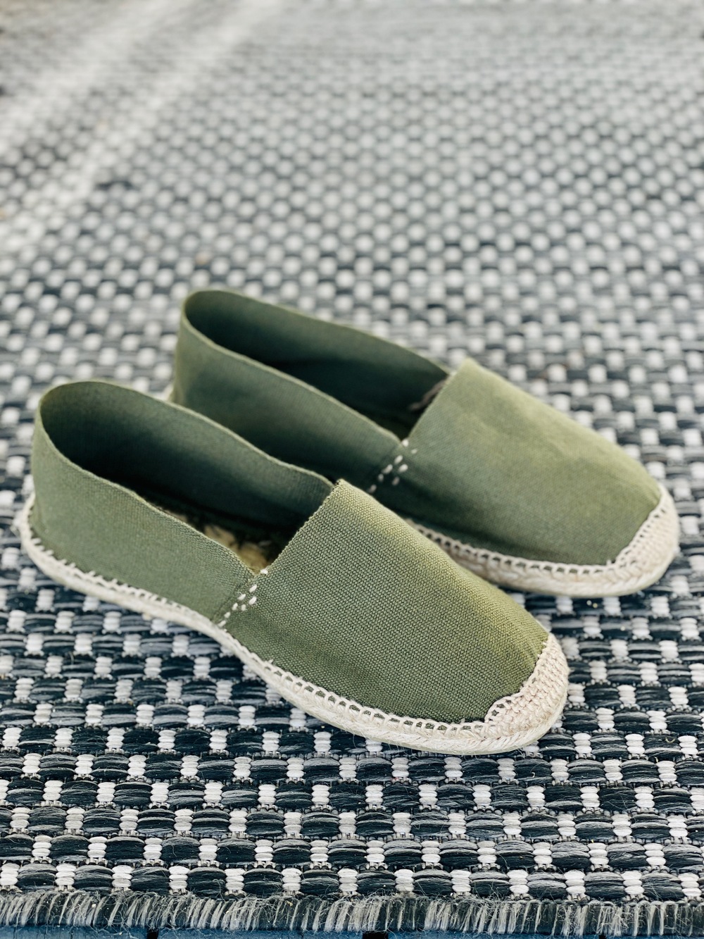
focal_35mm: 52
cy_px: 470
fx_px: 1410
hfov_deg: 28.0
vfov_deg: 36.8
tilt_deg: -39.7
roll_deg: -0.1
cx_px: 352
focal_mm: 6
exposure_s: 1/168
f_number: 2
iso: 25
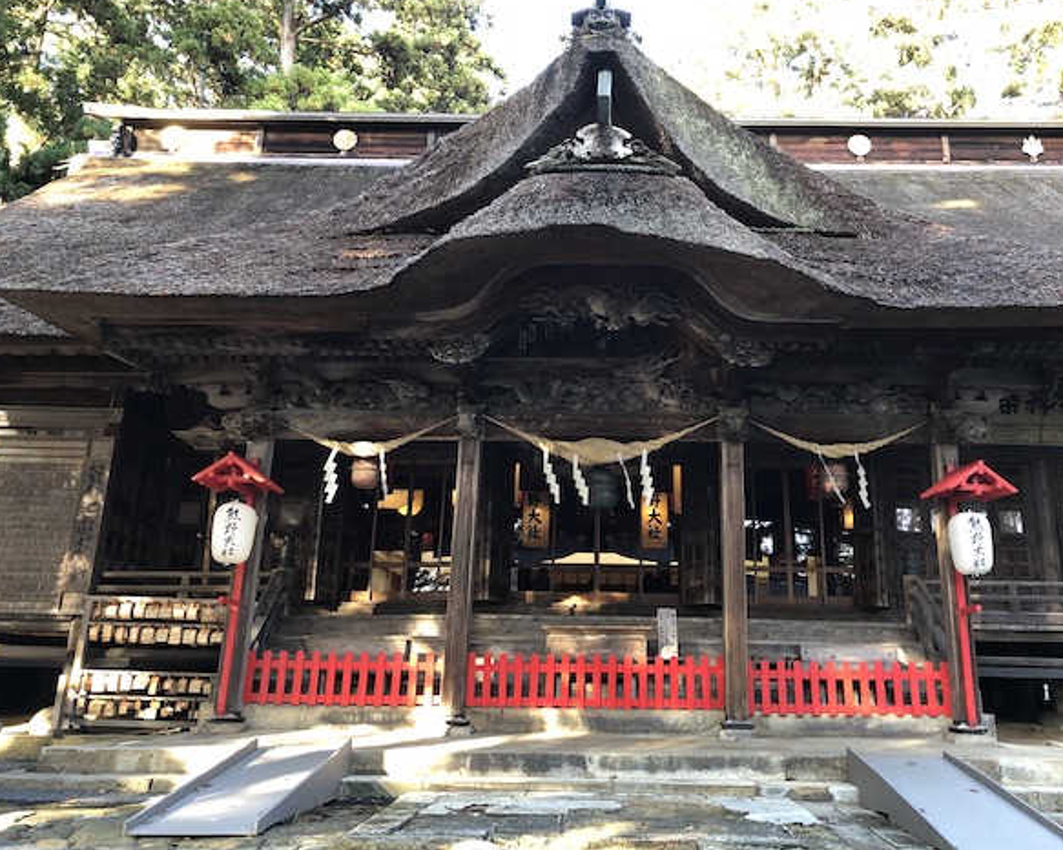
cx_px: 576
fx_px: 944
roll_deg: -1.2
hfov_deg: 58.7
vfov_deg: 48.5
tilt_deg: +16.2
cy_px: 414
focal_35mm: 30
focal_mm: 4
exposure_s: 1/24
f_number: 1.8
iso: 32
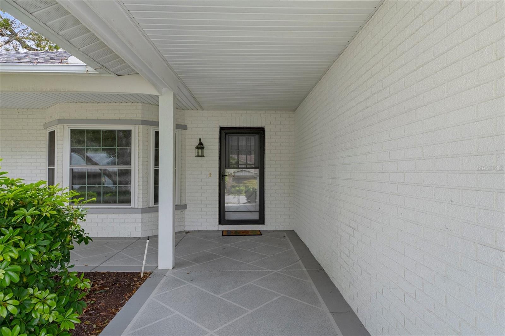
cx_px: 252
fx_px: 295
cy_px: 168
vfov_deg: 59.5
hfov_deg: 81.2
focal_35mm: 21
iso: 320
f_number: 8
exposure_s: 1/200
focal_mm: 14
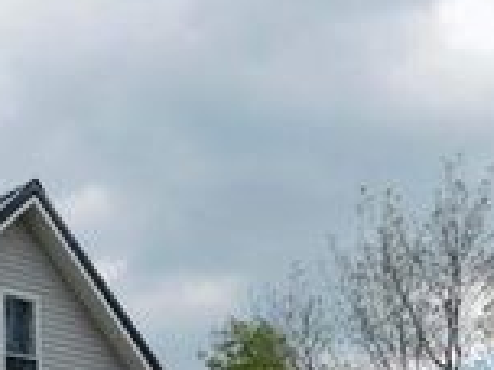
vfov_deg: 13.9
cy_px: 579
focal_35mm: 99
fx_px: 1413
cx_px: -153
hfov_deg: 18.4
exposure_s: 1/1250
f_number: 3.2
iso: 125
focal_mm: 5.3
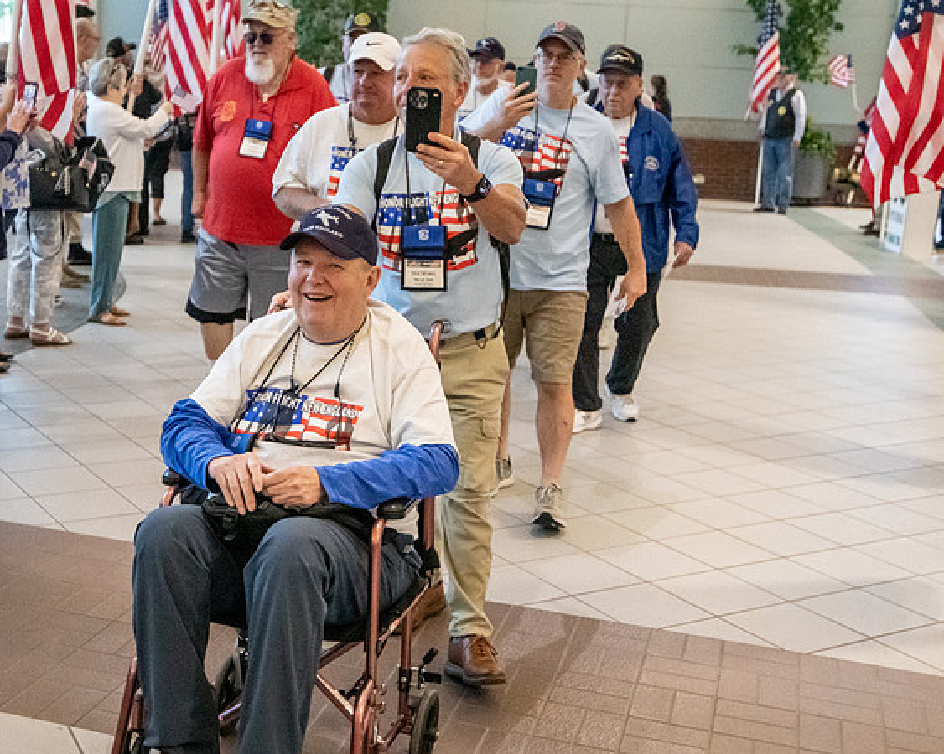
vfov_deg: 29.4
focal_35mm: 51
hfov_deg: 36.1
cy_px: 356
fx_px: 1437
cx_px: 335
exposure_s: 1/1250
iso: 12800
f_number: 2.8
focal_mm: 30
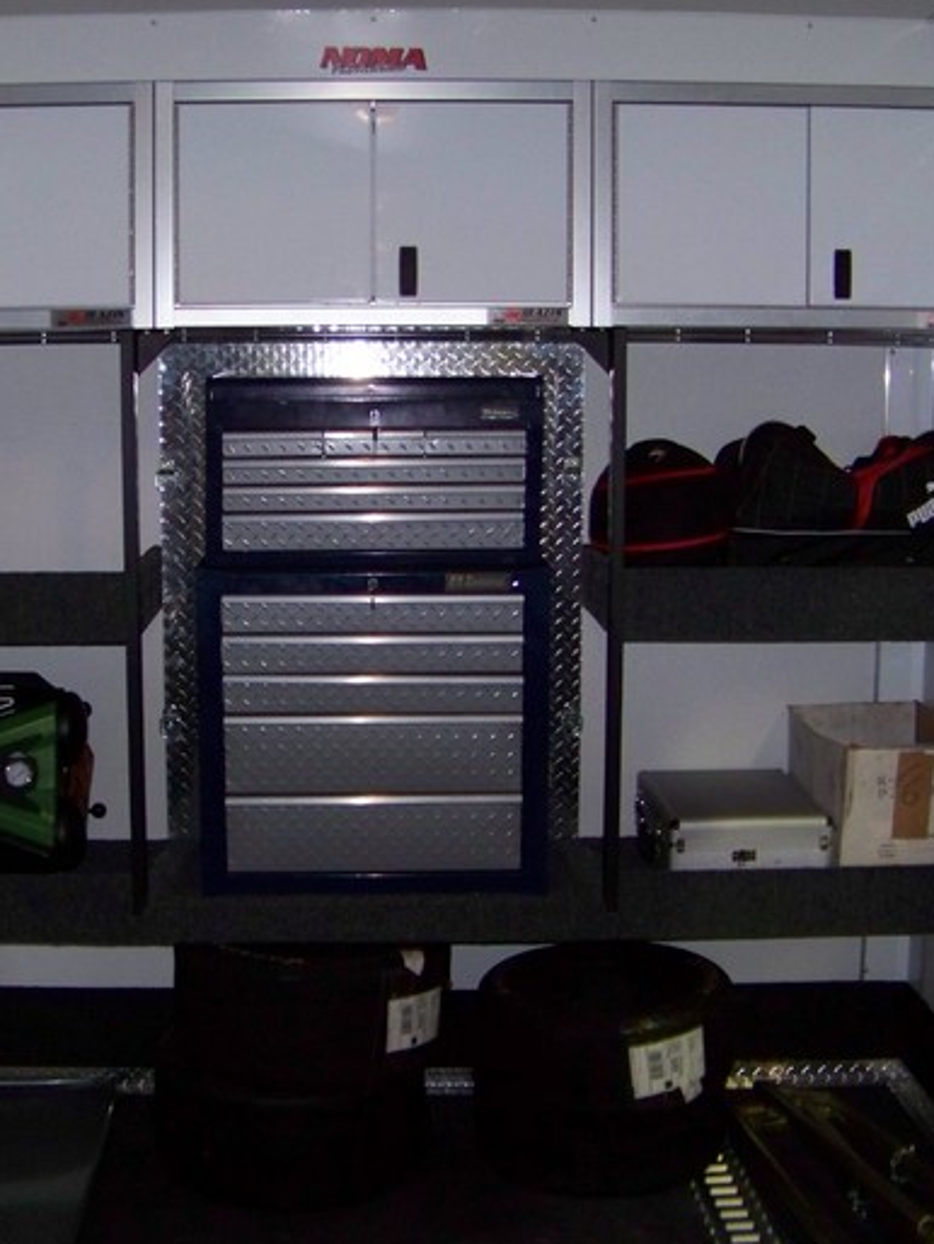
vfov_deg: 38.9
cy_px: 618
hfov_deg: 29.6
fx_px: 1761
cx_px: 363
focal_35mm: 49
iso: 200
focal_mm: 5.85
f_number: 2.8
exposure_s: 1/30
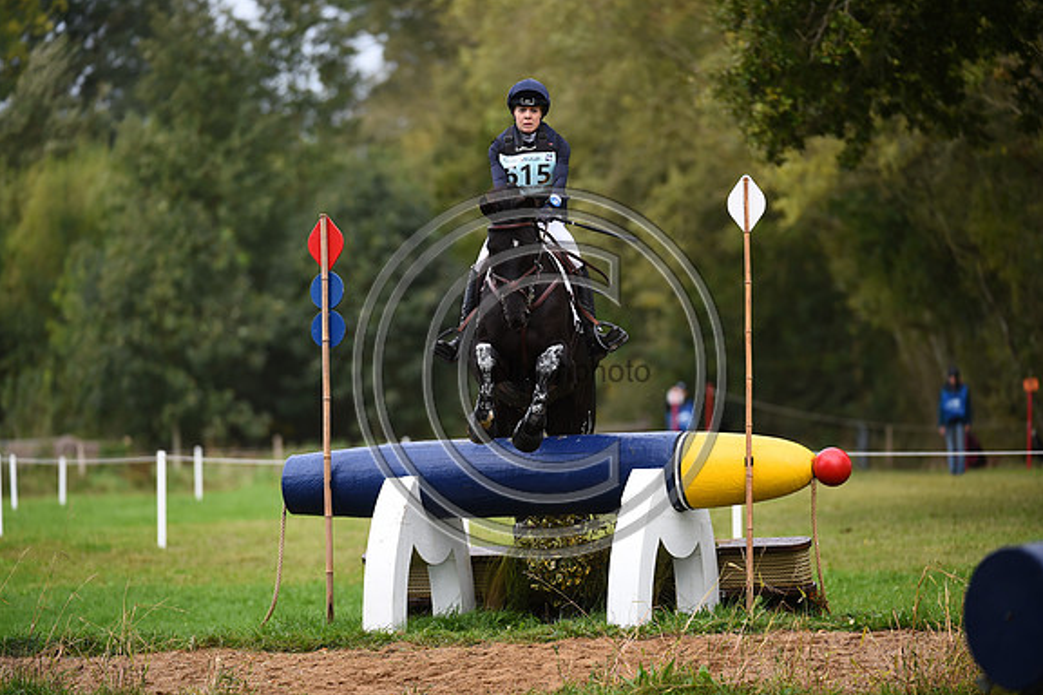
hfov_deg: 7.1
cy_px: 348
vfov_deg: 4.7
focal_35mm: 292
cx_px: 520
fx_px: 8459
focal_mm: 290
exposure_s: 1/1000
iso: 640
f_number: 4.5
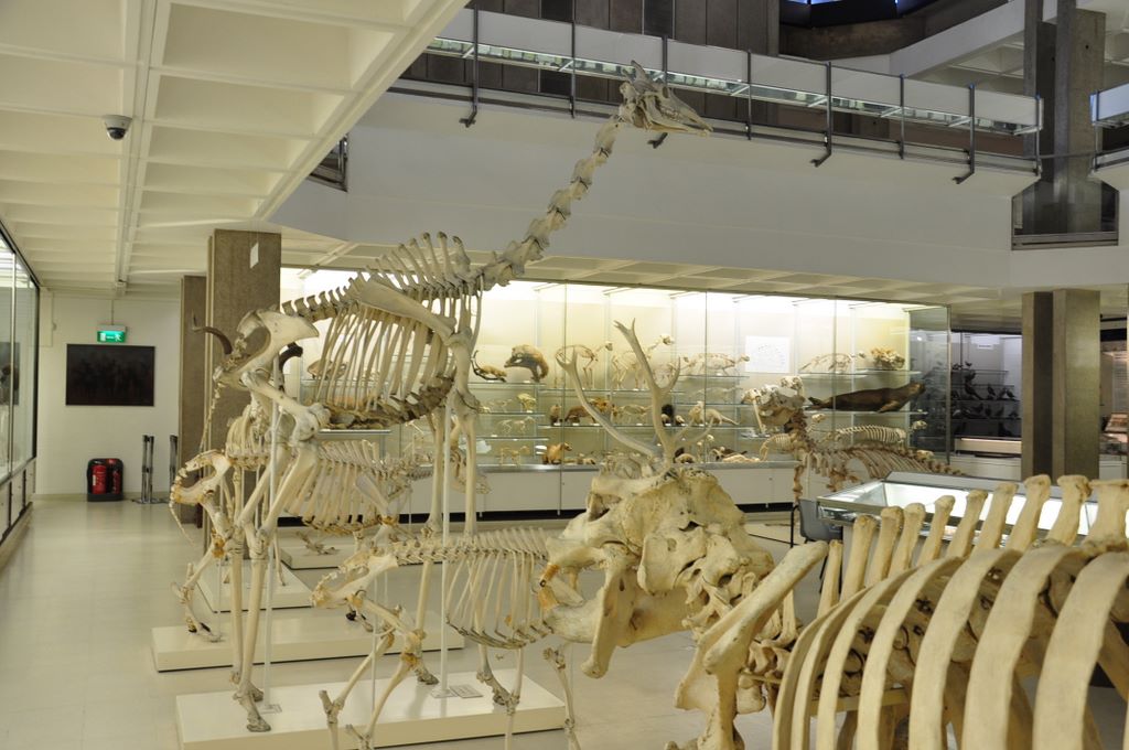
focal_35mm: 36
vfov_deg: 36.8
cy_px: 375
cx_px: 564
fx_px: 1128
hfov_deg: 53.2
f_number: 6.3
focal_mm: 24
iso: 400
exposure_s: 1/15
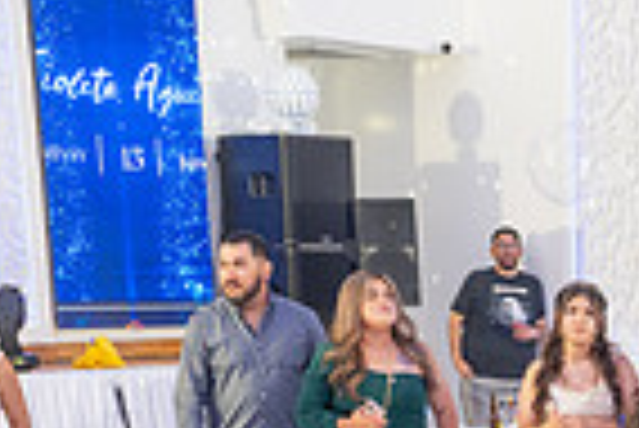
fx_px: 1741
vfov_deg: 13.0
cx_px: 801
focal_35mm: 98
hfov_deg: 19.4
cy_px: 710
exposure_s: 1/160
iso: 800
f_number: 4.5
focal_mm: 24
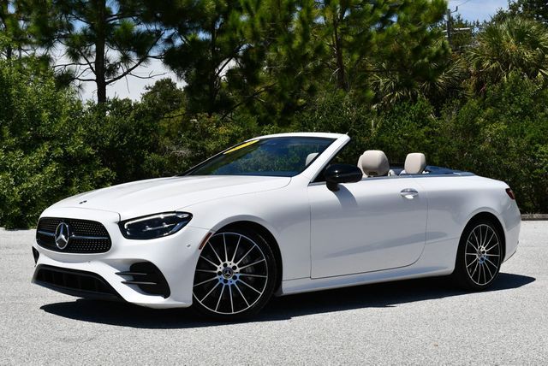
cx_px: 274
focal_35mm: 56
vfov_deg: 24.2
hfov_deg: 35.6
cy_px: 183
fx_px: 853
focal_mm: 28
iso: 100
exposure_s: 1/320
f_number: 9
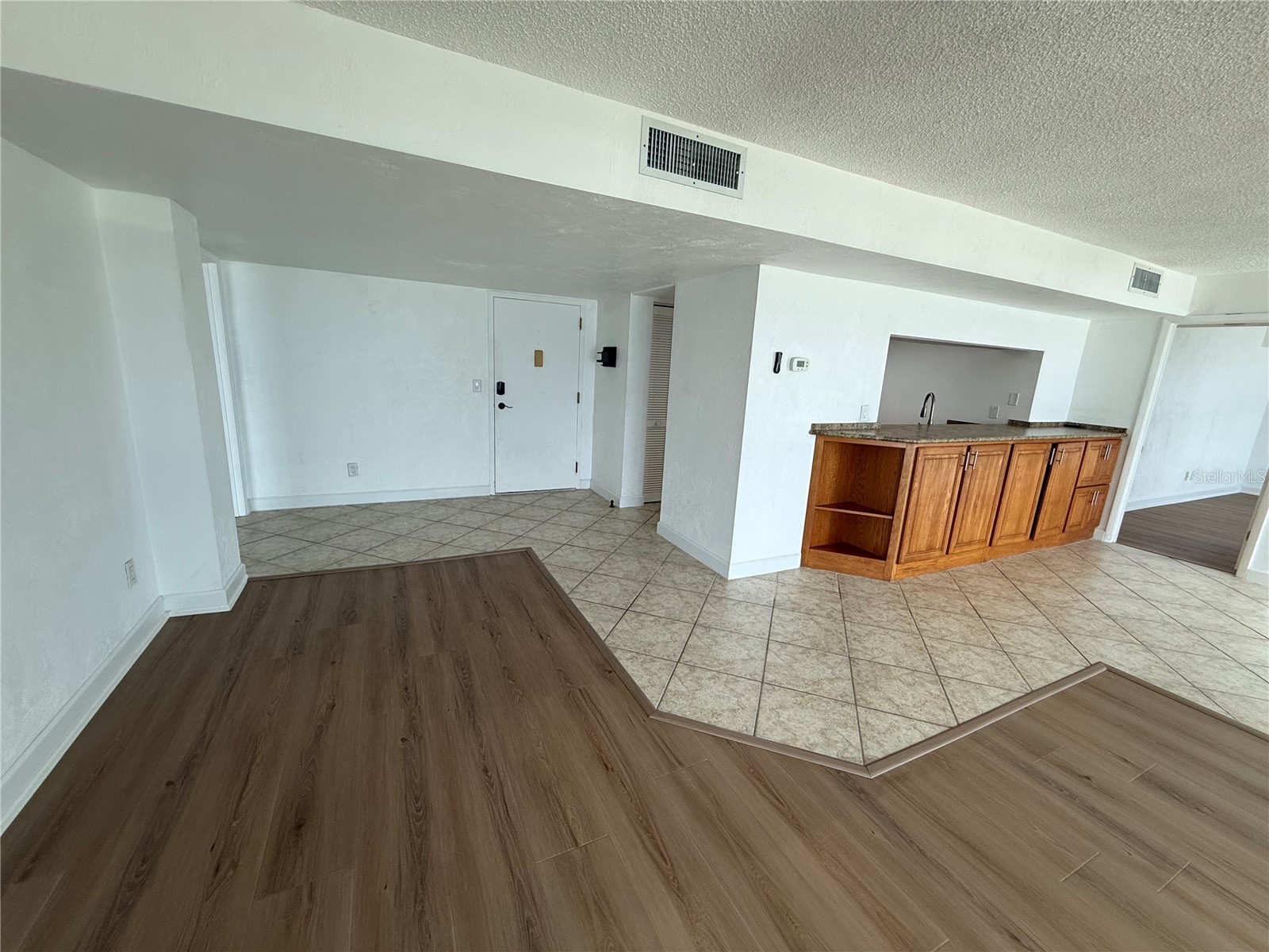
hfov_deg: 102.1
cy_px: 476
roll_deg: -3.3
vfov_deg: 85.7
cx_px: 634
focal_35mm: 14
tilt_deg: -11.8
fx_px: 513
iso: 80
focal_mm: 2.22
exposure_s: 1/120
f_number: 2.2
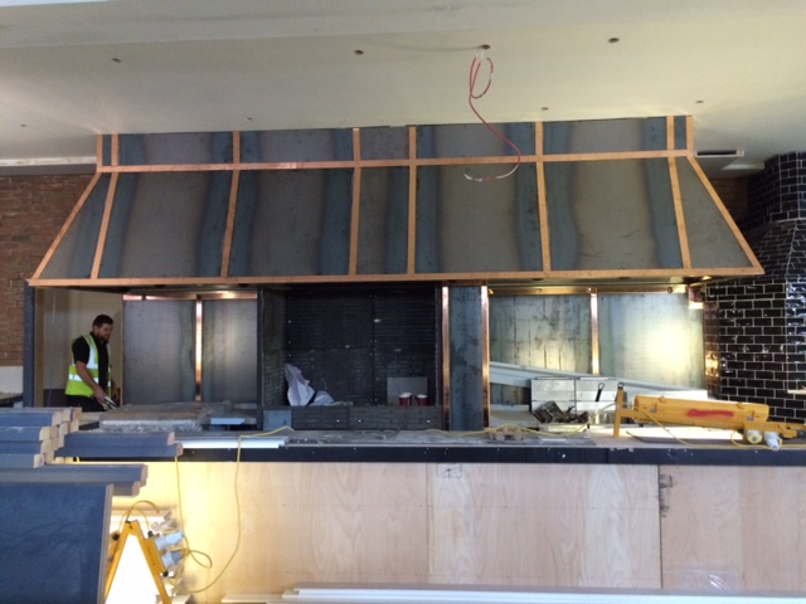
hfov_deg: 61.7
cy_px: 302
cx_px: 403
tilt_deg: -0.1
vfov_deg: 48.2
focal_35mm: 29
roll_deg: +1.2
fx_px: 675
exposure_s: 1/20
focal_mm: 4.15
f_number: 2.2
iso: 320
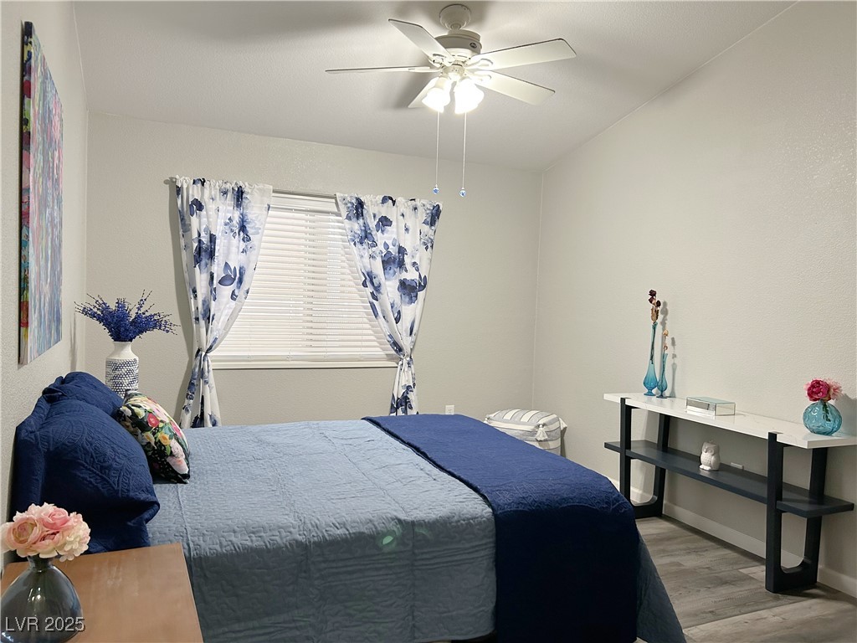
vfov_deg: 53.1
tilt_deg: -2.3
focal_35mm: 26
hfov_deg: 67.3
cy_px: 322
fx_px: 644
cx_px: 428
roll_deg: -1.0
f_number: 1.5
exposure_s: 1/60
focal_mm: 5.7
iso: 160
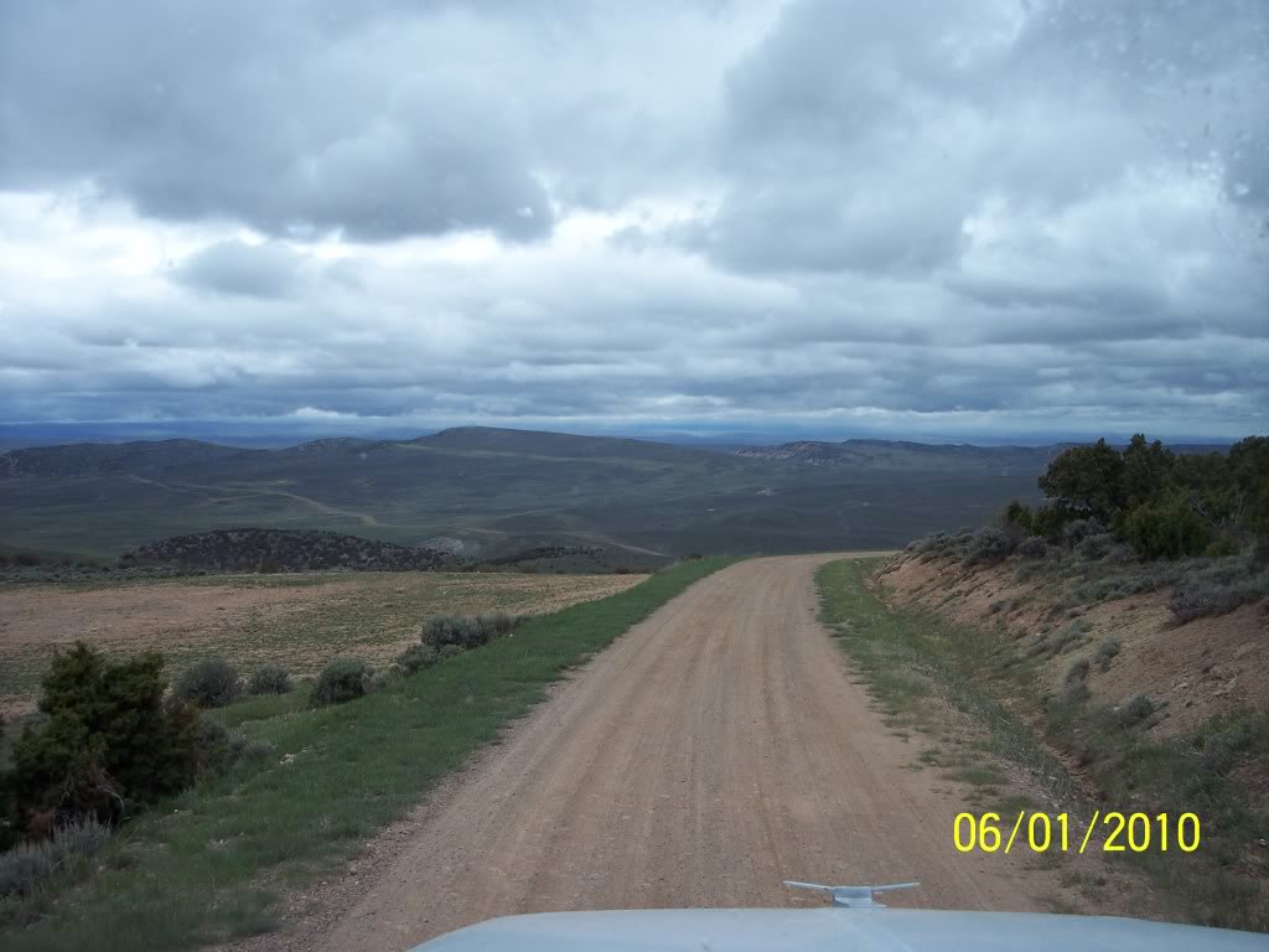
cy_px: 476
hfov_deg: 47.9
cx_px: 634
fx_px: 1430
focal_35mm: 39
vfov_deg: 36.8
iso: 100
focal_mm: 8
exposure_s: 1/500
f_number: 4
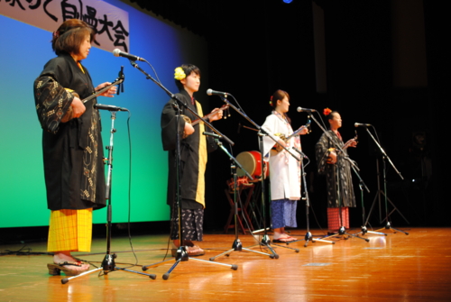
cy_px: 151
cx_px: 226
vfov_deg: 30.0
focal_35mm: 45
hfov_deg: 43.5
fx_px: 565
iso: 180
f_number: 4.5
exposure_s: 1/15
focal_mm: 30
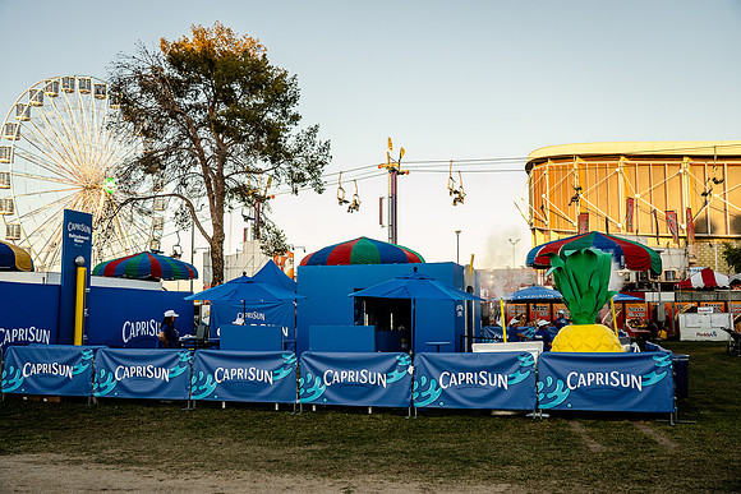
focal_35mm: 31
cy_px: 247
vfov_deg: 42.3
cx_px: 370
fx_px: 638
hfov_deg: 60.3
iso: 320
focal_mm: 31
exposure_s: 1/200
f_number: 4
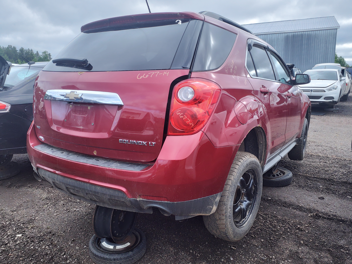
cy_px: 132
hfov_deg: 67.3
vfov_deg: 53.1
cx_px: 176
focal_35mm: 26
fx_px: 264
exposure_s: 1/149
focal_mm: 3.58
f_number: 1.9
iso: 40
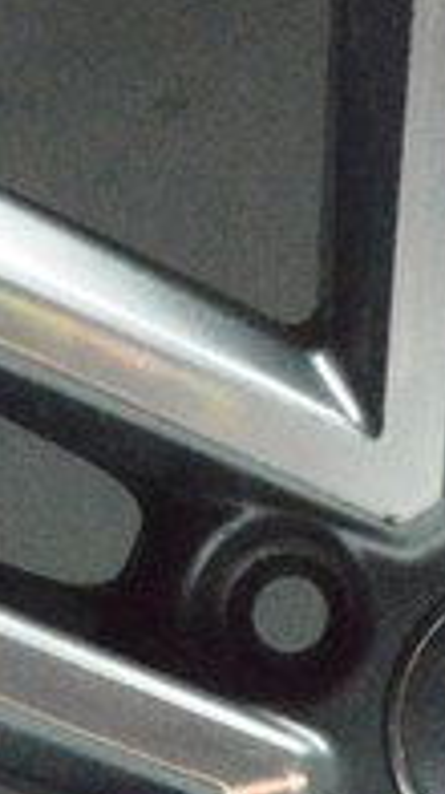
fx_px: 3966
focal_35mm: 189
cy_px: 711
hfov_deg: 6.4
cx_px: 639
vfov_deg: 11.3
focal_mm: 23
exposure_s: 1/60
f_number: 20
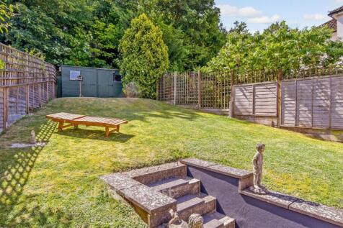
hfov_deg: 81.2
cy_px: 114
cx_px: 172
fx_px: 200
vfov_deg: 59.5
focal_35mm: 21
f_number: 8
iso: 200
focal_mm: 14
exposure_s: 1/250
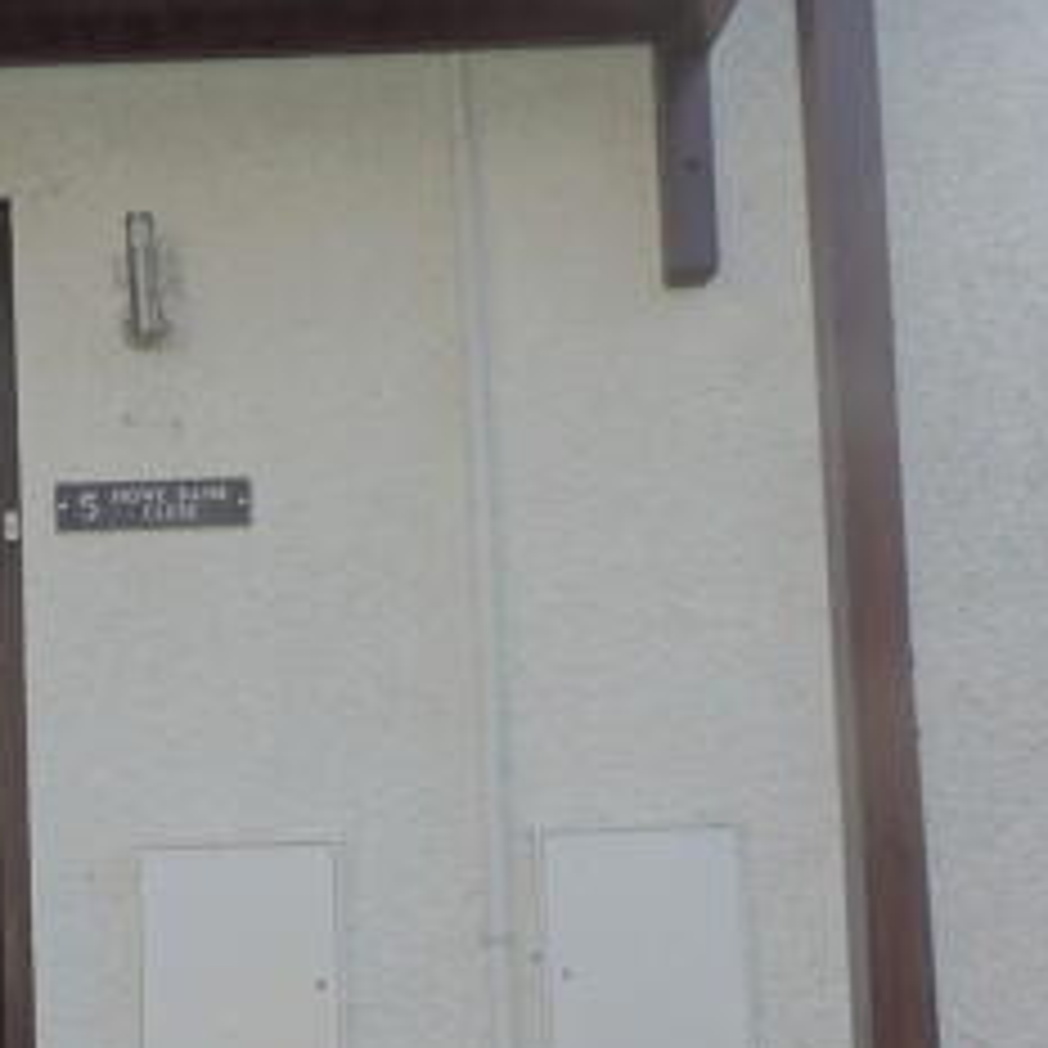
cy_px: 798
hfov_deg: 31.4
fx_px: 1815
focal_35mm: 53
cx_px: 218
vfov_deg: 31.6
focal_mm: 4.3
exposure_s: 1/400
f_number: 3
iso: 80
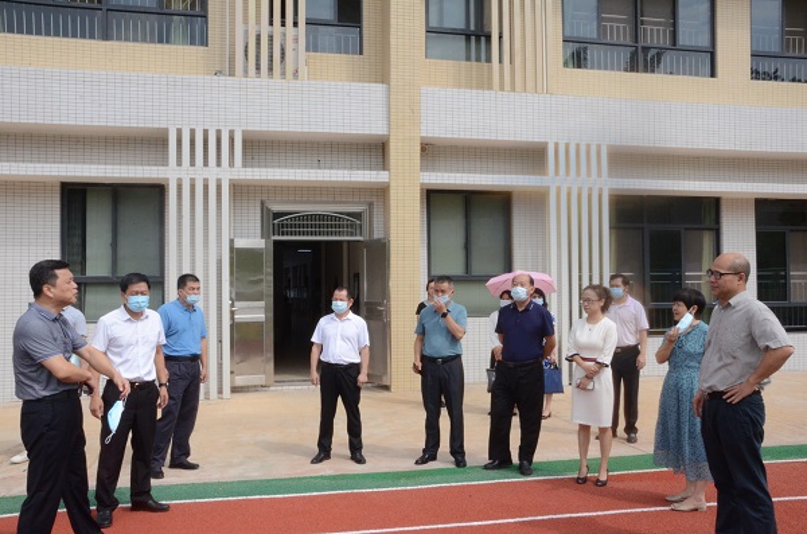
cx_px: 404
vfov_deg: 39.8
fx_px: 738
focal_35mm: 33
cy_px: 267
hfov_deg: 57.3
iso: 1600
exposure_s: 1/250
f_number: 25
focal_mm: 22
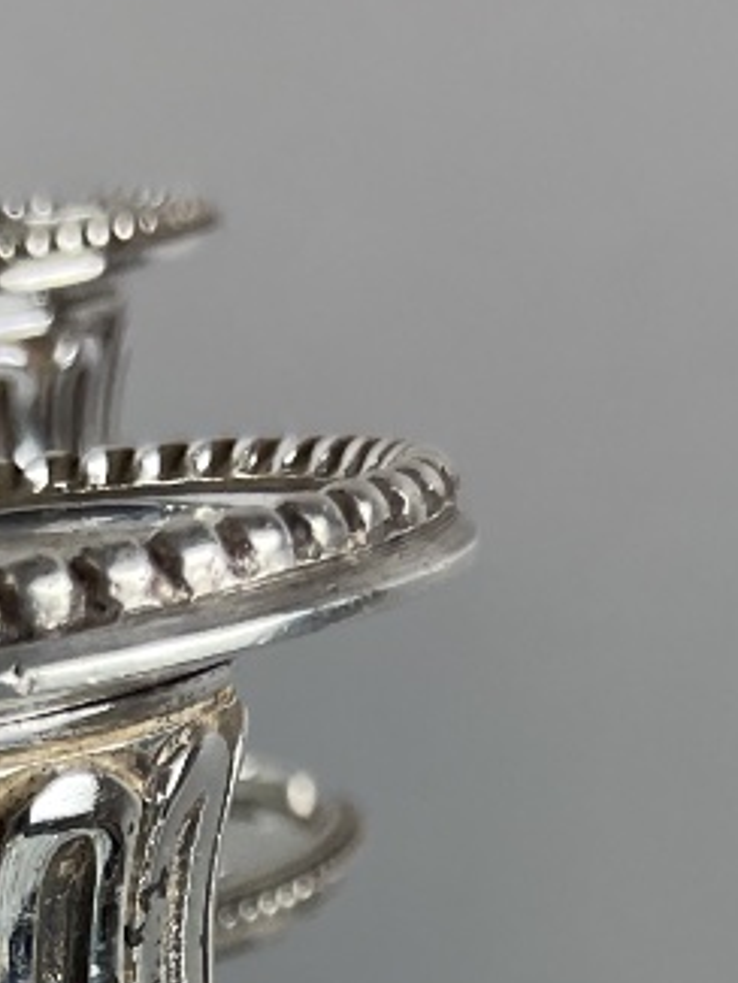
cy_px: 1585
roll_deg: +5.2
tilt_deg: -24.3
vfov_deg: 16.3
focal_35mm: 107
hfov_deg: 13.5
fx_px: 3040
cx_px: -124
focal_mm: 3
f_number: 1.8
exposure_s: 1/100
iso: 50
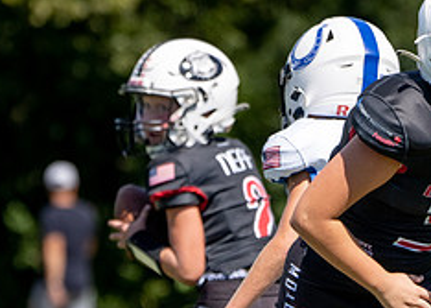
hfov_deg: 2.2
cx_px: 153
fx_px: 10977
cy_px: 288
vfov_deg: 1.6
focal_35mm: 897
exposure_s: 1/2000
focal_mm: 262
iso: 320
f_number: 5.6
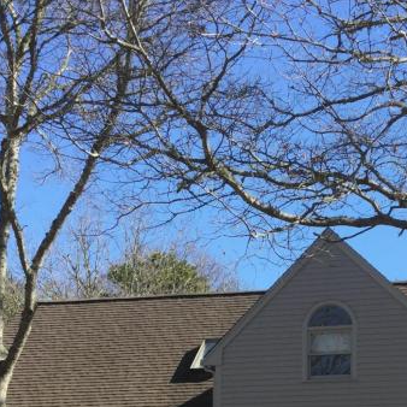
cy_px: 442
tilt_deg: +6.2
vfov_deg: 20.0
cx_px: 322
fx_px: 1104
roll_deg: +0.4
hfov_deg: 20.7
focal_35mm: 83
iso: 25
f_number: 2.4
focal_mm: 3.3
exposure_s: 1/668
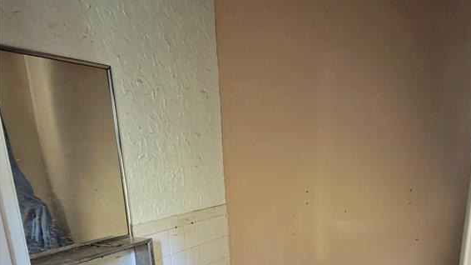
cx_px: 237
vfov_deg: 30.8
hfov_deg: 58.0
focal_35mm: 34
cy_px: 292
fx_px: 425
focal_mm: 5.4
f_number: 1.8
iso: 2000
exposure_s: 1/20
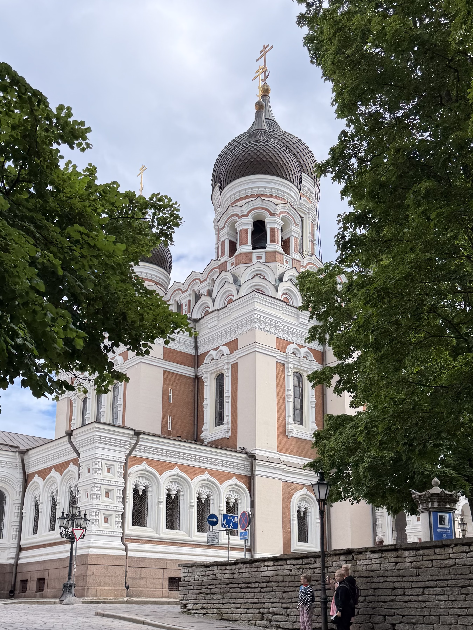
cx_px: 236
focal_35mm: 24
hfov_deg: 56.8
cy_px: 315
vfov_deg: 71.6
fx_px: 437
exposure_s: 1/2110
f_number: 1.78
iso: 80
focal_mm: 6.76
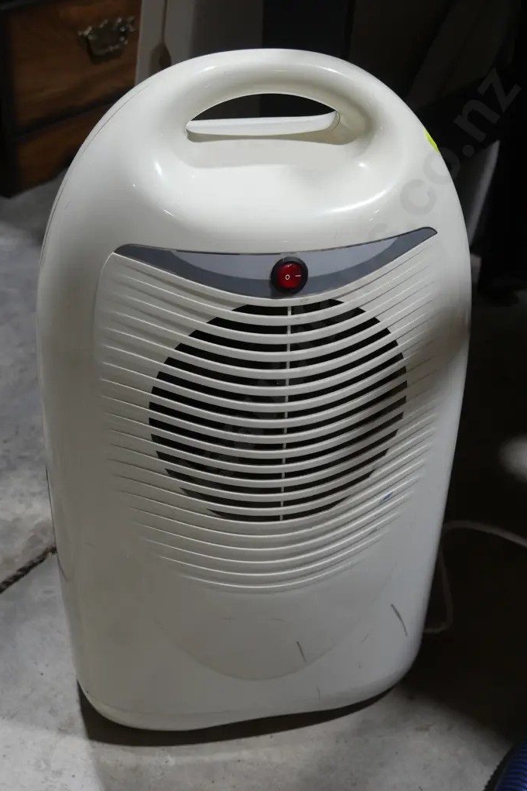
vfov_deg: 41.1
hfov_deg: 28.1
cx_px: 269
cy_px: 395
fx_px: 1054
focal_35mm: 48
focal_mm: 23
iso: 250
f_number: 5.1
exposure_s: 1/60
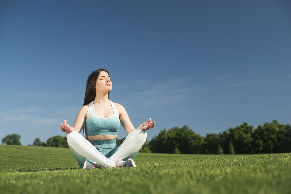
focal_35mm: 50
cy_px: 97
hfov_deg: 39.6
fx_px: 404
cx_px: 146
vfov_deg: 27.0
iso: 250
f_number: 4
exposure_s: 1/1250
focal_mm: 50
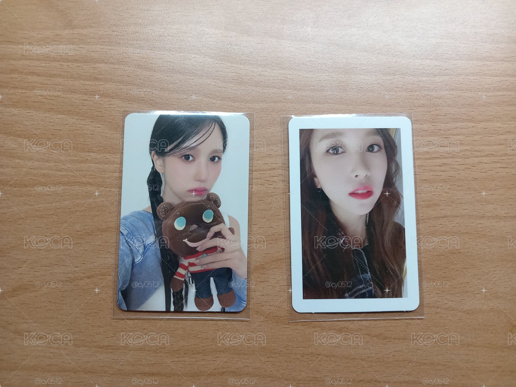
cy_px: 194
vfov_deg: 54.9
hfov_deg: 69.4
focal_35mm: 25
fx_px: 373
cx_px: 258
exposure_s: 1/25
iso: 342
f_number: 1.8
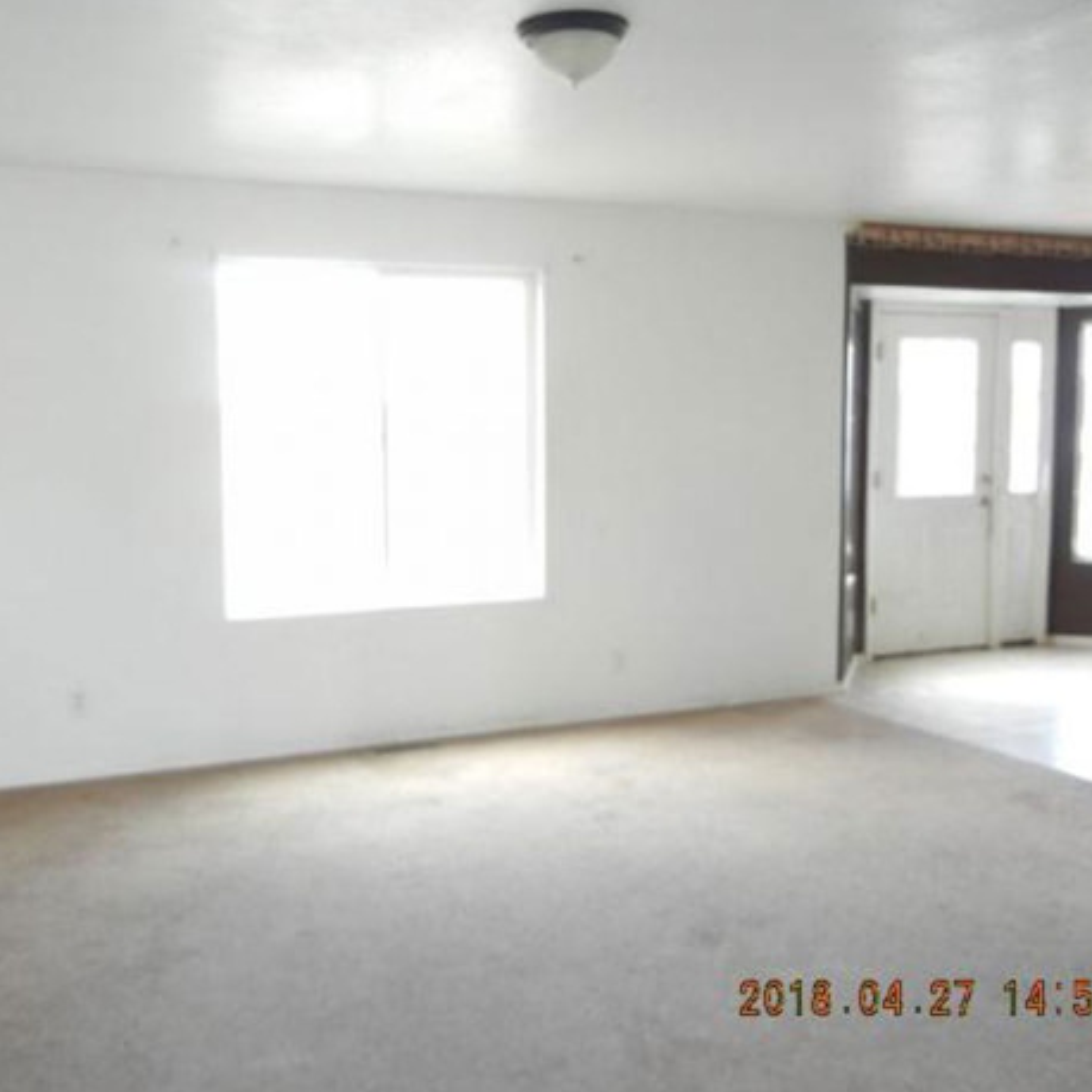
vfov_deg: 44.9
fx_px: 1321
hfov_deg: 44.7
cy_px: 547
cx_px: 447
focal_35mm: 37
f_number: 3.5
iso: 333
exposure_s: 1/50
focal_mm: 5.4
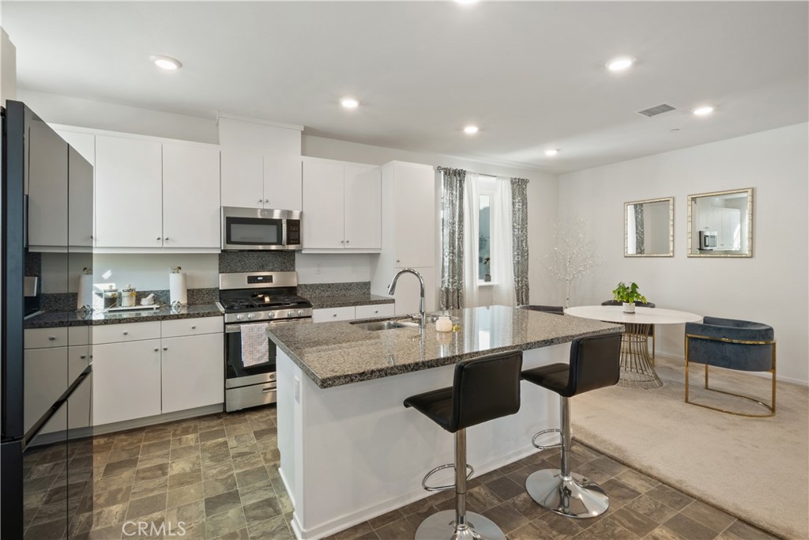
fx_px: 360
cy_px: 270
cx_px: 404
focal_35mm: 16
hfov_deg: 96.7
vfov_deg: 73.8
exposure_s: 13
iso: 40
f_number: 22
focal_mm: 16
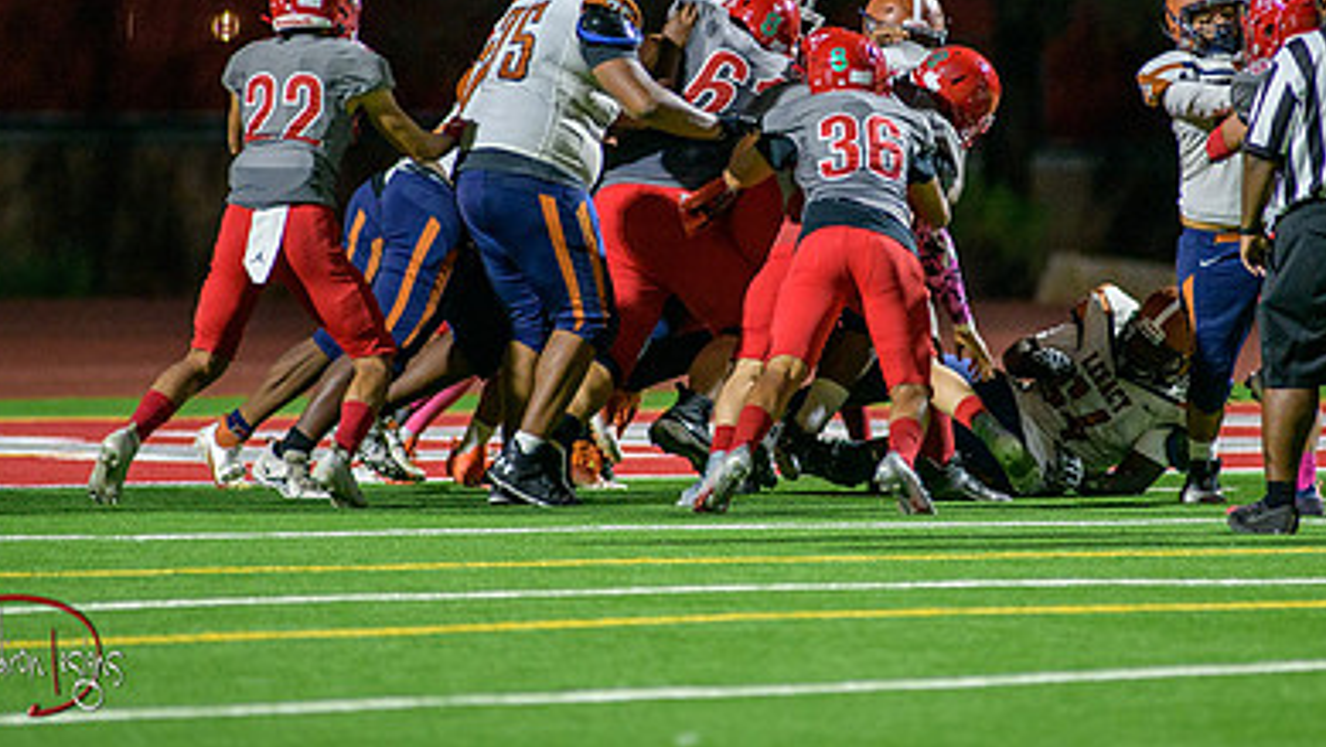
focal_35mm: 469
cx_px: 774
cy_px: 162
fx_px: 16494
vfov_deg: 2.6
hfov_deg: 4.6
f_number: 2.8
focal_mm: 300
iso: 2000
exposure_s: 1/500
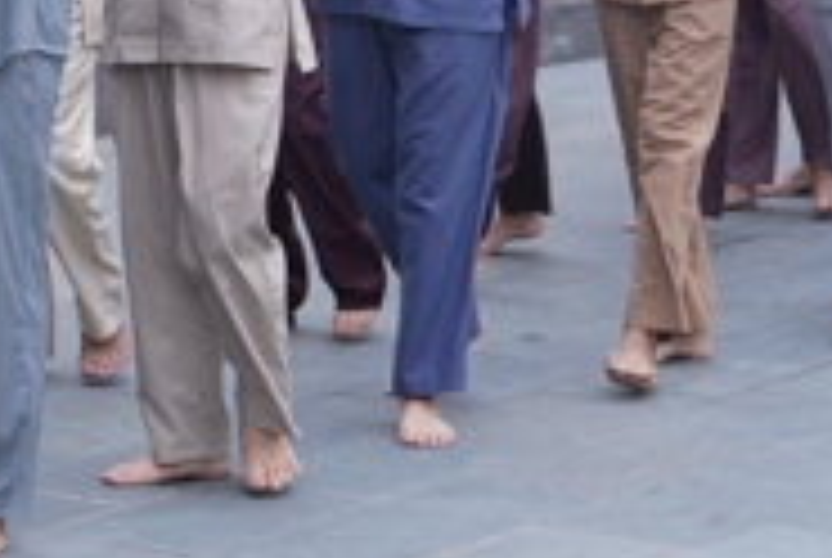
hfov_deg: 10.7
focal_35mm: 184
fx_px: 4259
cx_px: -461
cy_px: -414
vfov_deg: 7.3
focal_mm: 35
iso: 125
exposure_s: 1/800
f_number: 2.8
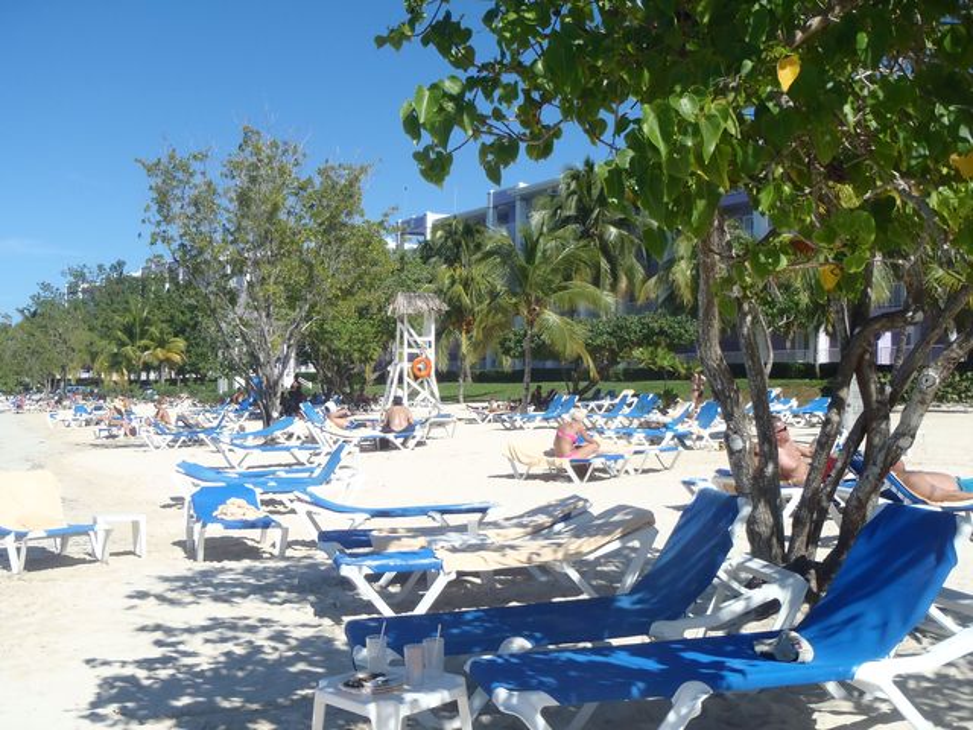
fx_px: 1124
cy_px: 365
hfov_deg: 46.8
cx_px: 486
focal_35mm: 40
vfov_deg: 36.0
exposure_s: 1/80
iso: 80
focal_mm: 7.28
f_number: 13
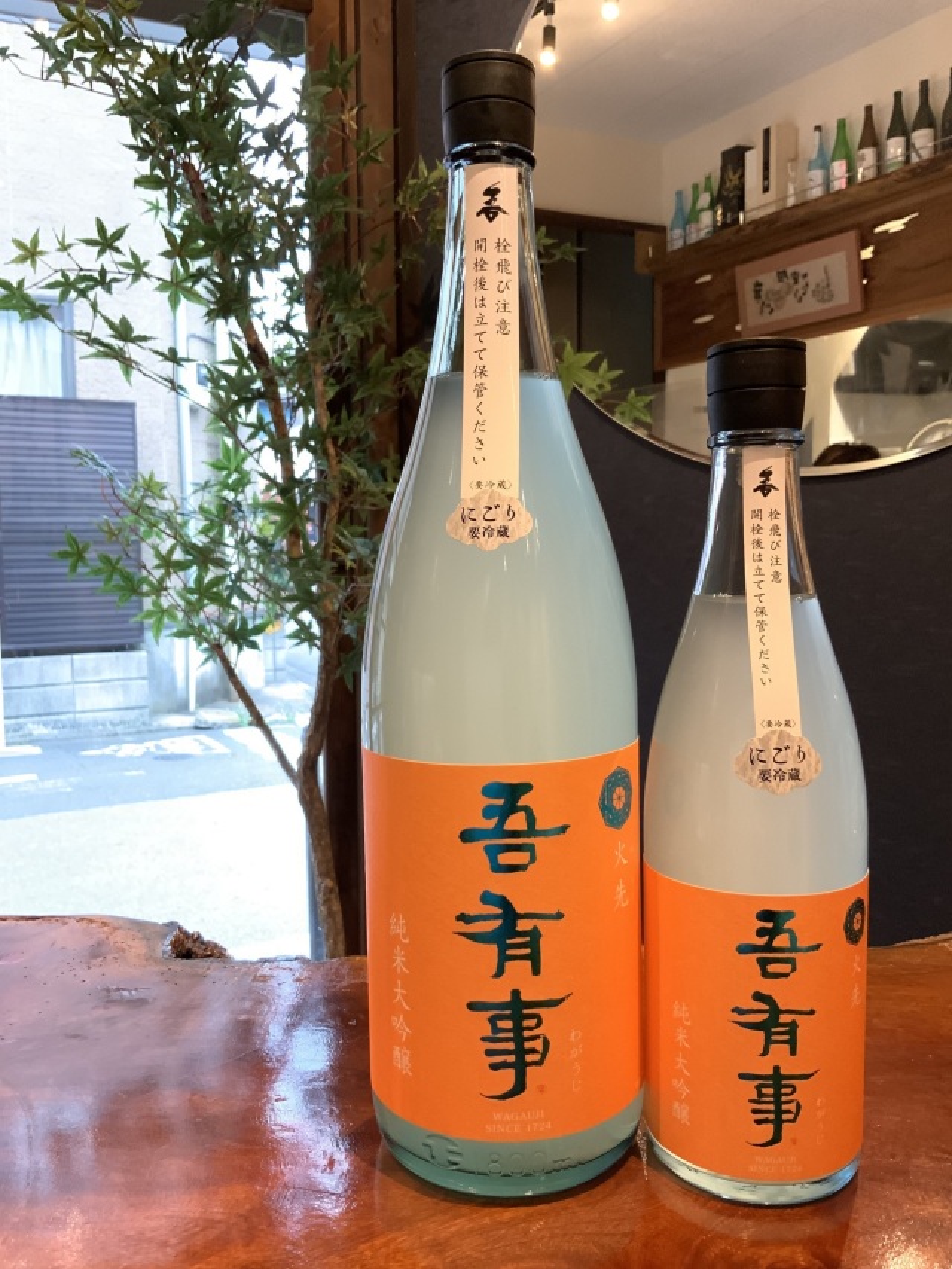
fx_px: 1063
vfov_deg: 61.7
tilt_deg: -5.0
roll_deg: +0.8
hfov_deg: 48.2
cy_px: 634
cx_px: 476
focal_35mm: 29
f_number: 1.8
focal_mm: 3
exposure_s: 1/33
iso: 250
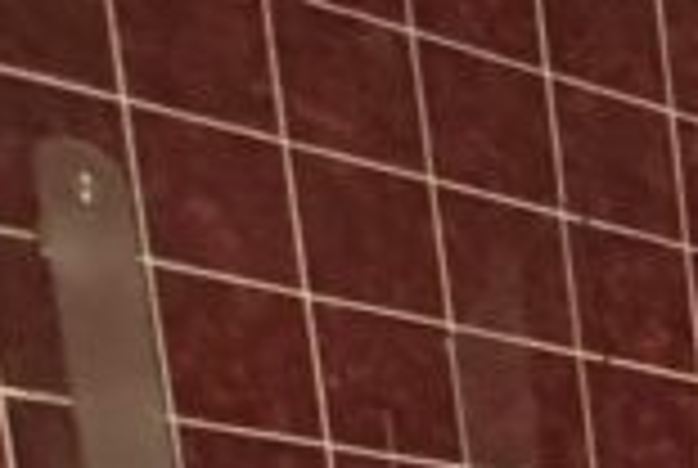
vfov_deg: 10.3
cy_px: 1418
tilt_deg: -8.1
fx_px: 1865
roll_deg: +3.8
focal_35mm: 96
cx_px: 1216
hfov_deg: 17.6
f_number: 2.2
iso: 800
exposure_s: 1/60
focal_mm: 2.22
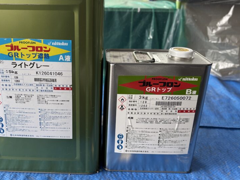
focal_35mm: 37
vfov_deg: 38.7
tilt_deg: -23.3
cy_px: 95
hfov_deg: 49.6
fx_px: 257
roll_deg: -0.2
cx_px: 88
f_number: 1.6
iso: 100
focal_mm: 5.96
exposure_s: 1/121
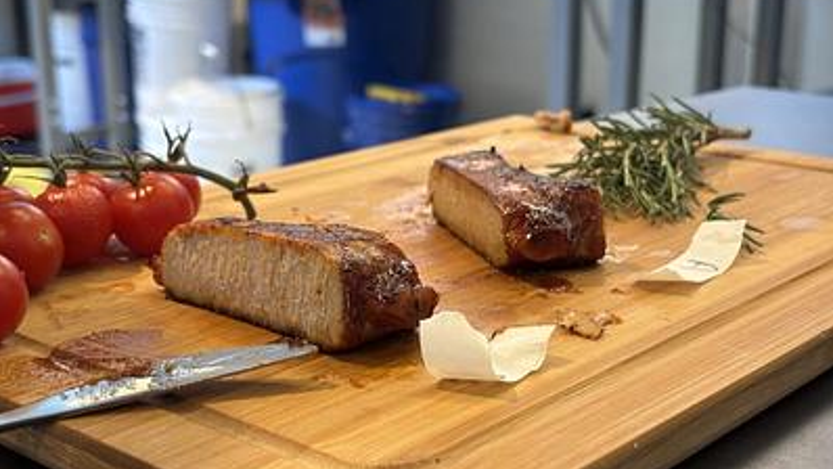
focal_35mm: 57
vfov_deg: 21.1
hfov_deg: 36.6
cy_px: 287
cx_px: 416
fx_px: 1259
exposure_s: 1/40
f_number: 1.6
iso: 160
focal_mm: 5.96
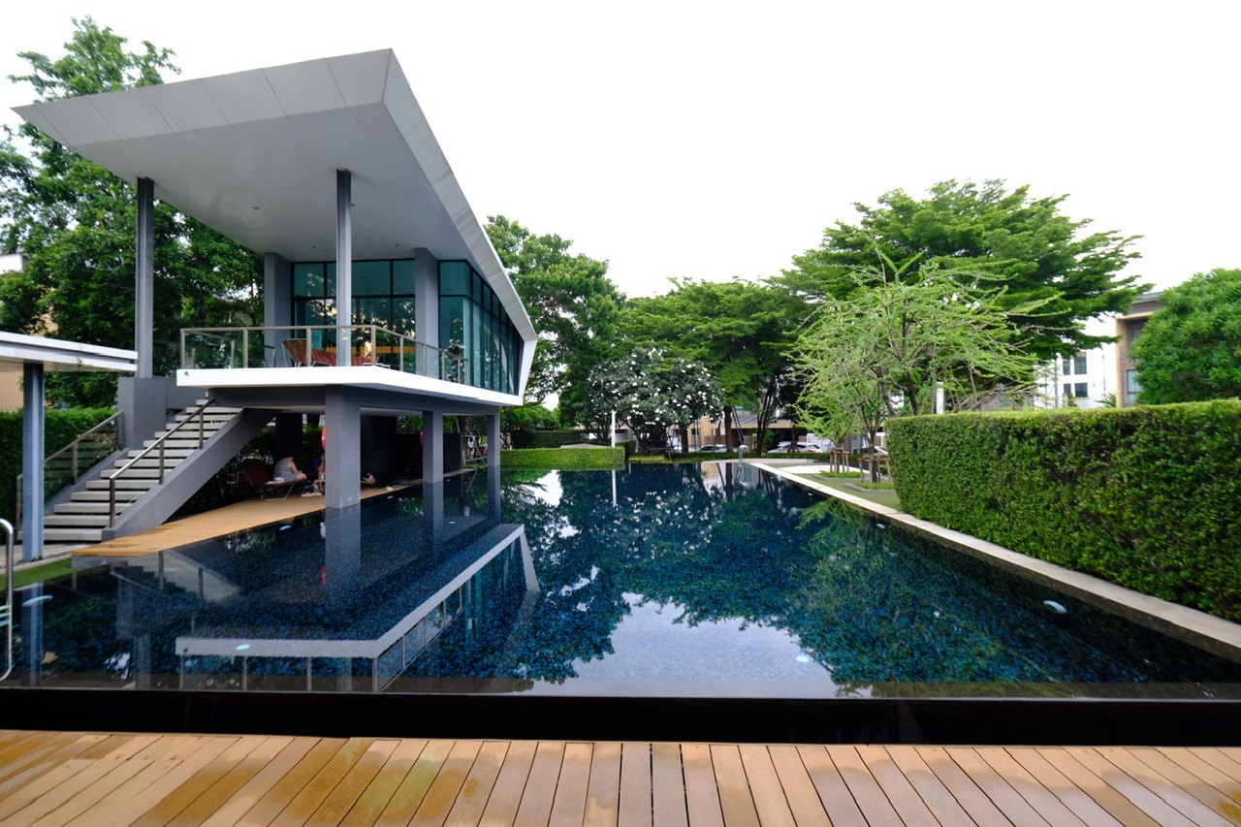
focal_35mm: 16
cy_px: 414
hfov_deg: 96.7
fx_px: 551
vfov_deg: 73.7
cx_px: 620
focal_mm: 10.5
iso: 1250
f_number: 5.6
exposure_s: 1/250
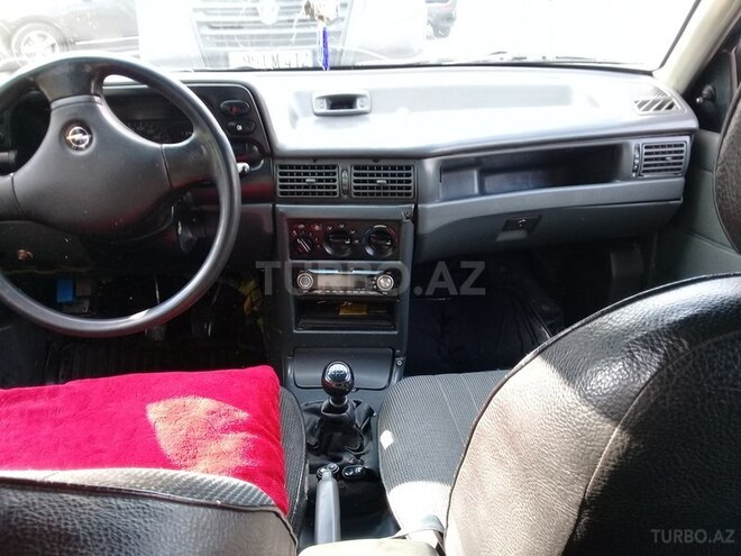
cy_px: 278
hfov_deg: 58.4
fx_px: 664
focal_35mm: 31
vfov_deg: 45.4
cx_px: 370
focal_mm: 3.3
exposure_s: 1/33
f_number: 2.2
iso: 50
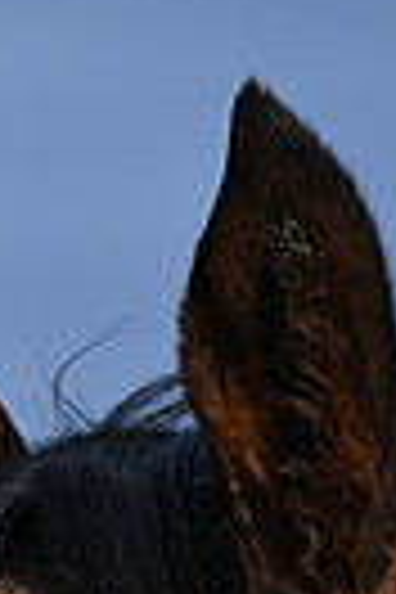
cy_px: 1202
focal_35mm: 881
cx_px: -16
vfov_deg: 2.3
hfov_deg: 1.6
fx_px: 14535
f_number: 5.6
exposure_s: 1/1000
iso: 280
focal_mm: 200
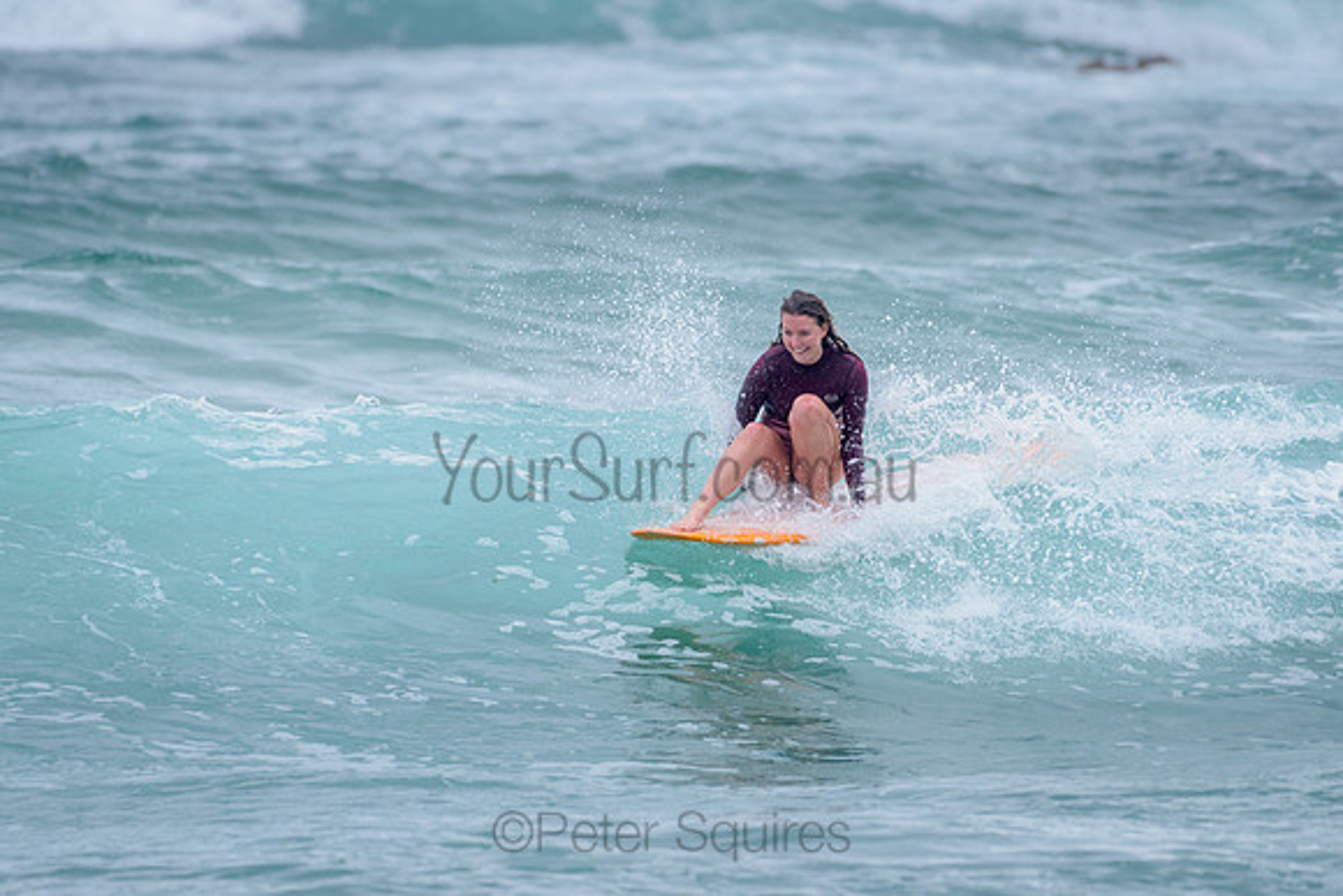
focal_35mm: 613
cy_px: 410
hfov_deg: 3.4
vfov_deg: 2.2
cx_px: 704
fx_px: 22881
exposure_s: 1/1250
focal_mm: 500
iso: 720
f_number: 5.6
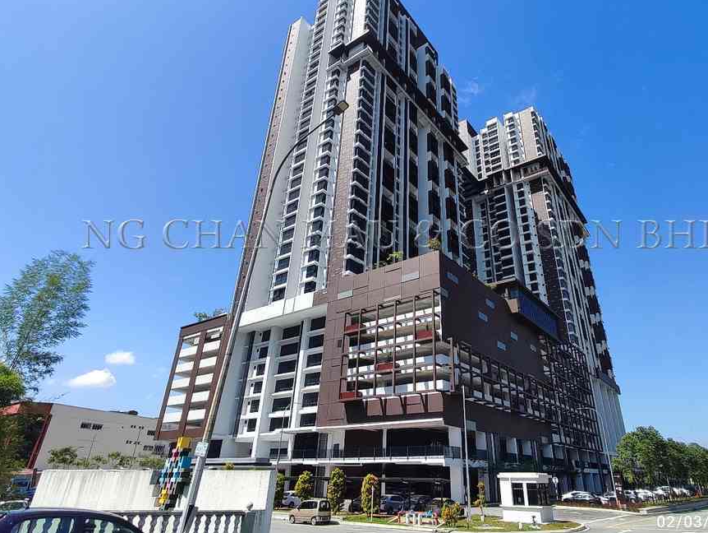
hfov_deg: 84.1
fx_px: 389
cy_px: 235
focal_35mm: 19
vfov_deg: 68.5
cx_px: 406
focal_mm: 1.65
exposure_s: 1/1089
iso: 50
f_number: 2.2
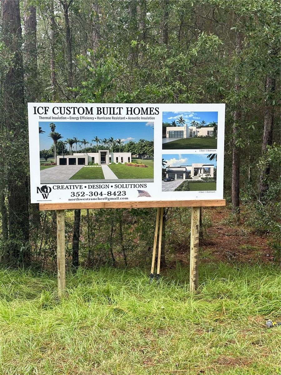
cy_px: 188
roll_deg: +0.3
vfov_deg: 39.7
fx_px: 520
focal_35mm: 48
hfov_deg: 30.3
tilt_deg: -6.4
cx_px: 140
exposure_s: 1/704
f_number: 1.78
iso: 64
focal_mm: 6.86
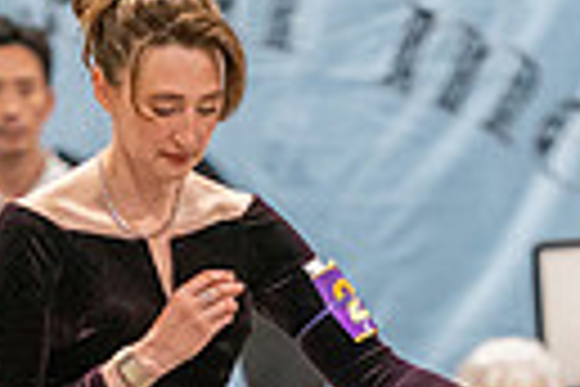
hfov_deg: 2.3
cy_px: 704
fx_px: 14451
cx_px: 193
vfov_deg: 1.5
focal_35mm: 897
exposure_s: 1/250
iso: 6400
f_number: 2.8
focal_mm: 200
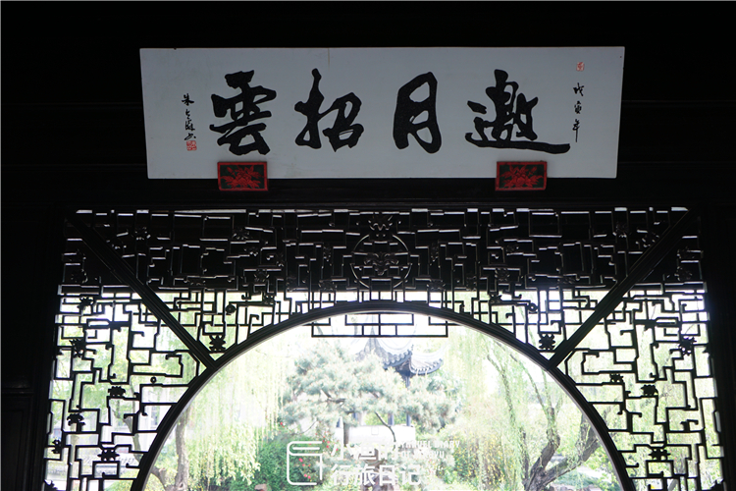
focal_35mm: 43
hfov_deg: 45.4
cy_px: 246
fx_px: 879
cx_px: 368
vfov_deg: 31.2
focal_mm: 43
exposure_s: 1/60
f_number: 4.5
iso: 160
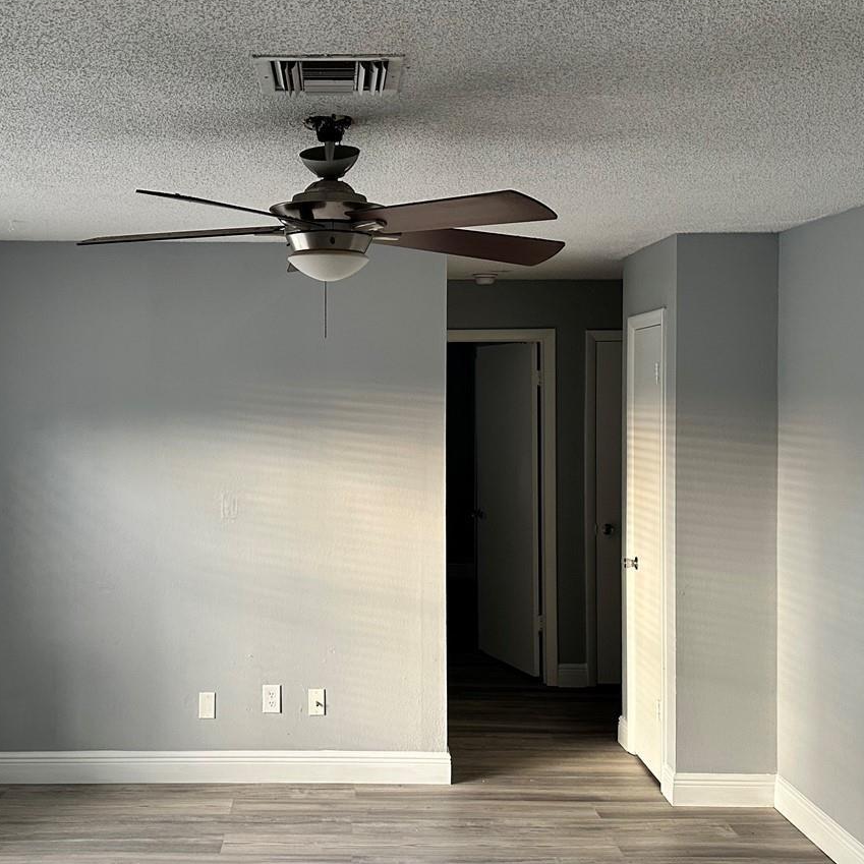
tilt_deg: -0.7
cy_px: 417
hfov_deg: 41.5
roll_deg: -0.7
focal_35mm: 40
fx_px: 1130
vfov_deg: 41.9
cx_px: 319
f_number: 1.78
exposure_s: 1/60
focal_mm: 6.86
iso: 250
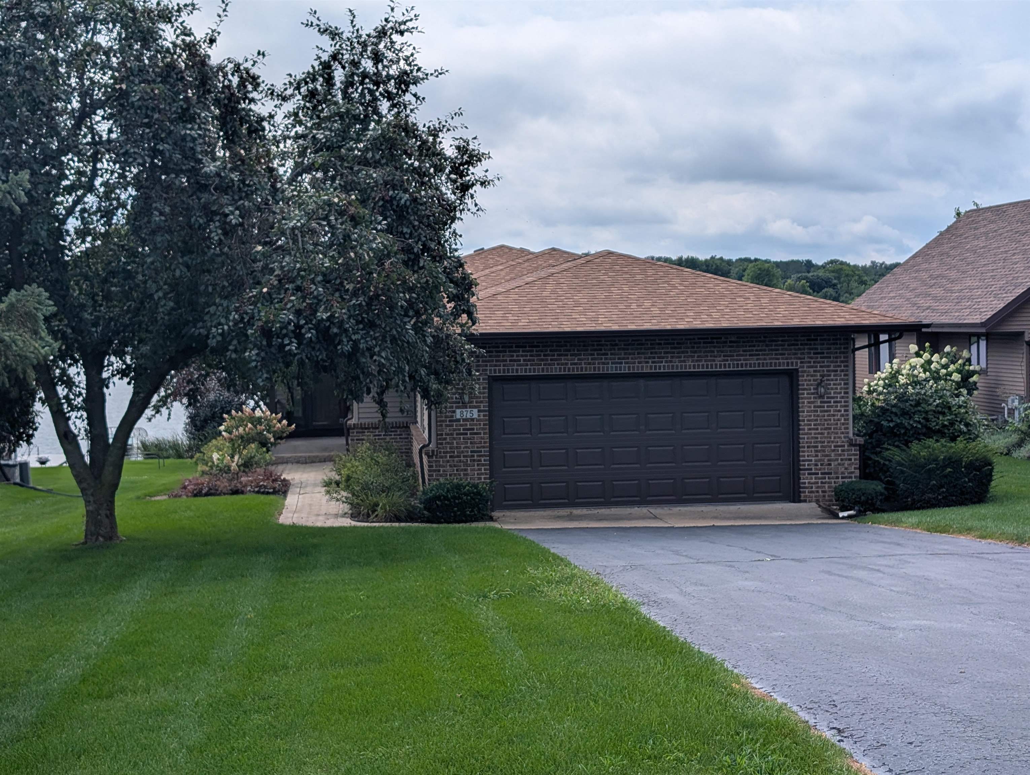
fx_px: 1460
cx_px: 515
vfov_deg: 29.7
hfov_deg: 38.9
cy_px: 388
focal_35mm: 49
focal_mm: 6.9
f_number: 1.68
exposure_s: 1/2066
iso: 22
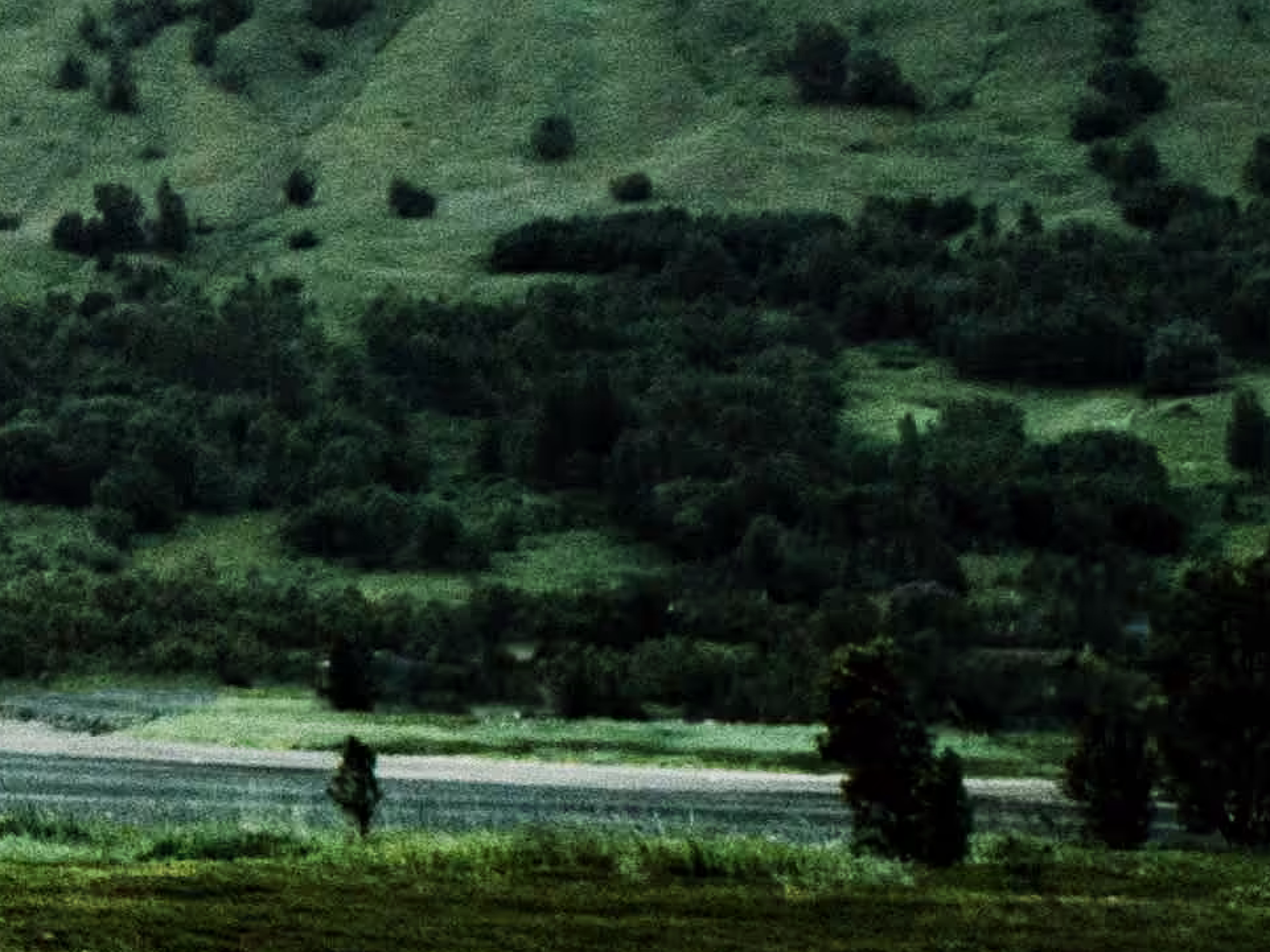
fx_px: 5284
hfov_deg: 9.9
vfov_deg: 10.3
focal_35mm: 144
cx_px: -2670
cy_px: 145
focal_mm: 24
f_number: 8
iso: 320
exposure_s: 1/400
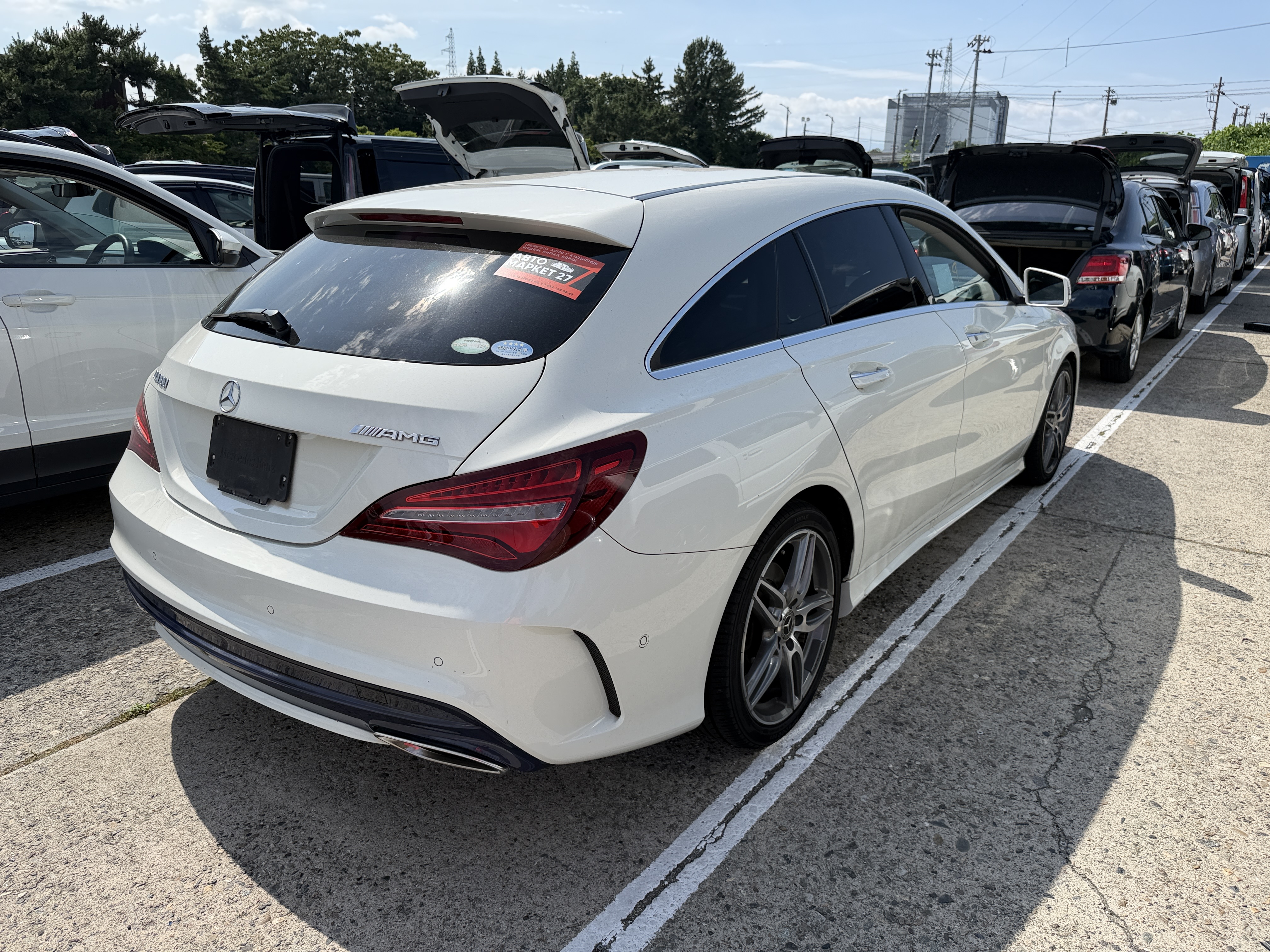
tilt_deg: -14.2
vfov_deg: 56.8
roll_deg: +1.0
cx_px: 635
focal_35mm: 24
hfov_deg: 71.6
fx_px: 881
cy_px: 476
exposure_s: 1/4405
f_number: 1.78
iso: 80
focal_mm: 6.76
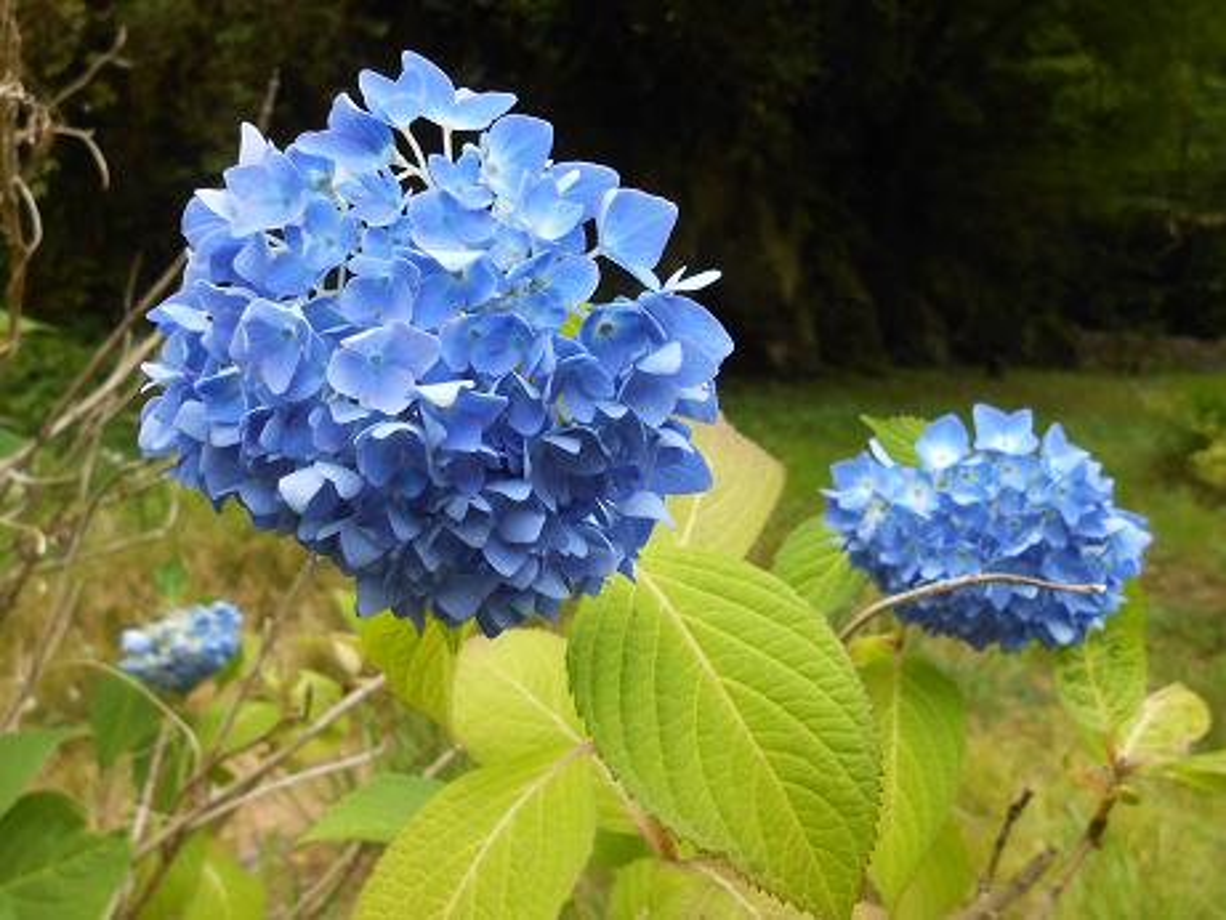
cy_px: 460
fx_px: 1063
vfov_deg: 46.8
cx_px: 613
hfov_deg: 60.0
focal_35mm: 30
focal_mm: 5.3
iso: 80
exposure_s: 1/100
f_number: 3.8
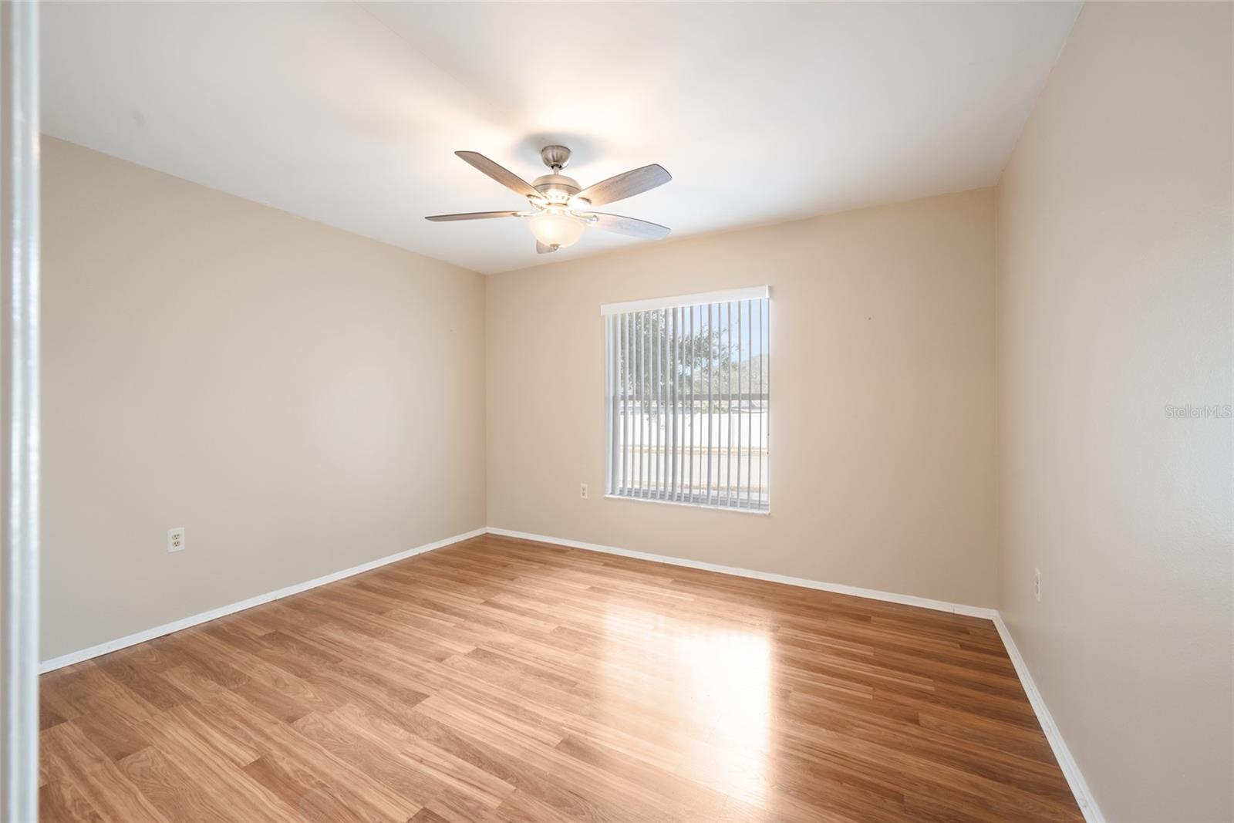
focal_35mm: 14
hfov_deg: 104.2
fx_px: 480
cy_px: 412
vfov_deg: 81.2
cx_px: 617
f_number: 9
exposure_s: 1/5
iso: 250
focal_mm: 14
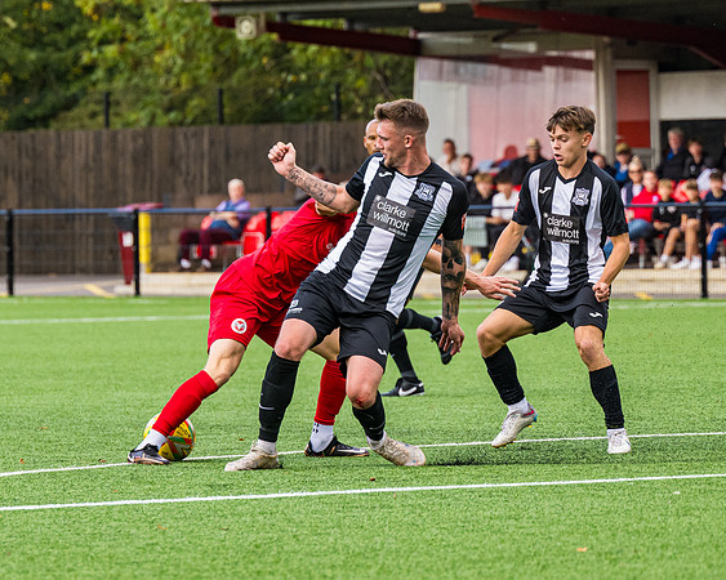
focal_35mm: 314
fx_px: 6738
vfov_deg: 4.9
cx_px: 241
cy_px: 281
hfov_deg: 6.2
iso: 800
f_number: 4.5
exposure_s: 1/1600
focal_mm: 155
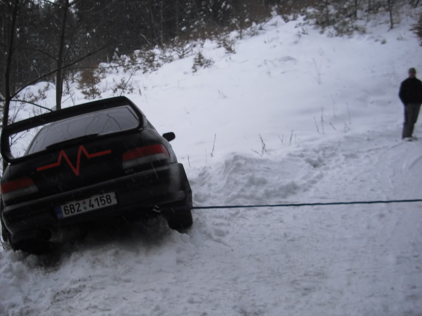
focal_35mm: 38
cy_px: 158
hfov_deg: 49.0
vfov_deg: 37.7
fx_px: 463
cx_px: 211
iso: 64
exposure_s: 1/80
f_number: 5.6
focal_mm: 6.2
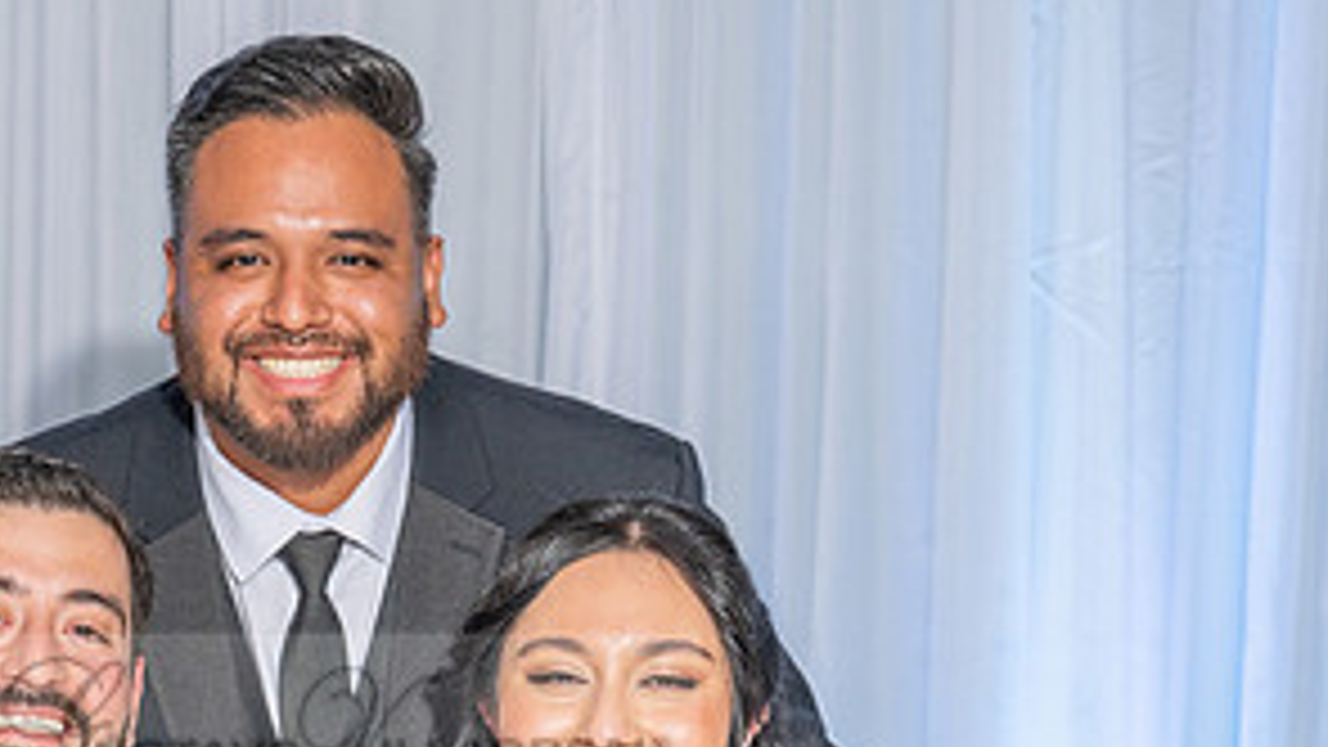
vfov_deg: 8.4
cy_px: 740
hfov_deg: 14.9
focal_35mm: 144
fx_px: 5071
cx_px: 320
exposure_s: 1/160
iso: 800
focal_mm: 70
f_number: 5.6
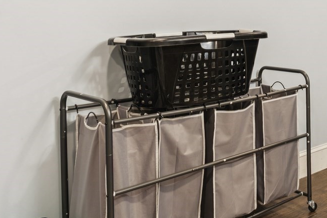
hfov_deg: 30.9
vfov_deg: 26.0
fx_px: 454
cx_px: 426
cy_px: 18
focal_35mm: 50
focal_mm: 16
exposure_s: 1
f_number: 8
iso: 100
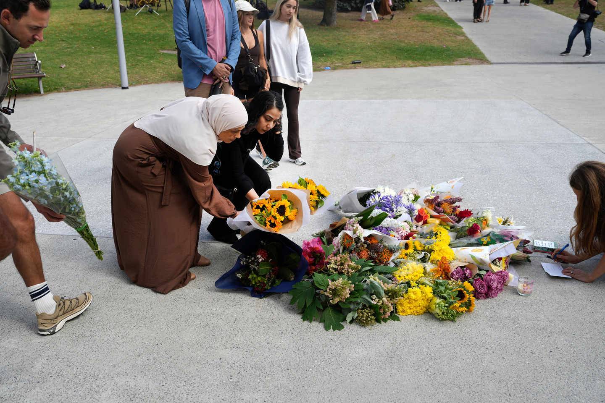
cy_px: 202
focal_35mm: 31
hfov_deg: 60.3
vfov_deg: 42.3
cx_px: 302
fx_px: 521
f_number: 4.5
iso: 160
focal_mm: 31
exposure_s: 1/1000
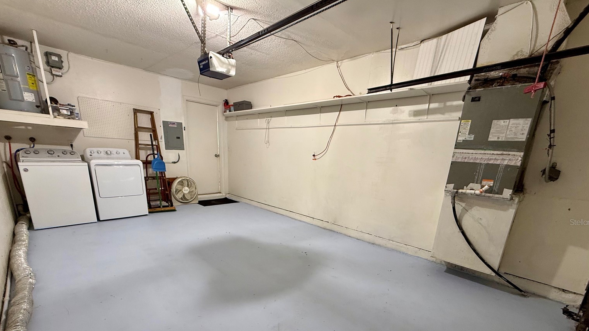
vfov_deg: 65.3
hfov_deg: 99.4
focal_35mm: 16
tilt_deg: -15.7
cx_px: 297
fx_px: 250
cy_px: 222
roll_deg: -3.5
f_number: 2.2
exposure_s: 1/60
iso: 200
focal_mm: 2.22
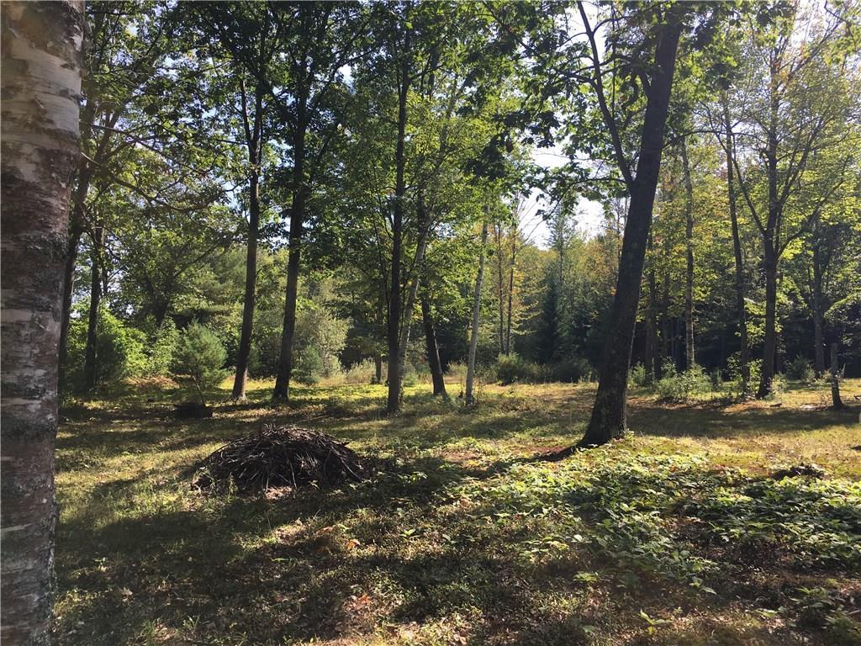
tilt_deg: +4.2
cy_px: 323
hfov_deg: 61.7
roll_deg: -0.5
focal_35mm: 29
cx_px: 430
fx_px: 721
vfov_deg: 48.2
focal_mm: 4.15
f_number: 2.2
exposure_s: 1/610
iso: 25
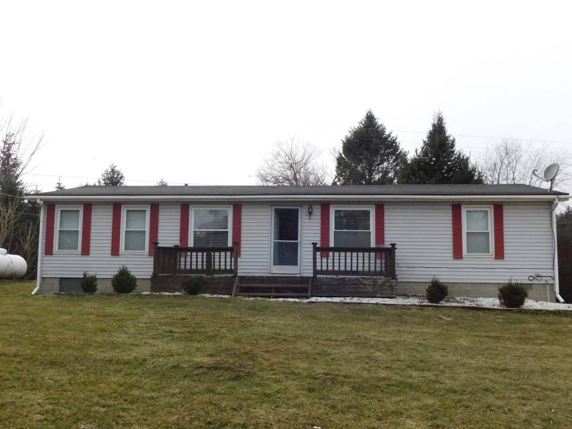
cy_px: 214
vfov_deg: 39.7
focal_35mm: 36
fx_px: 595
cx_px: 286
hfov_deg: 51.4
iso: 125
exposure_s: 1/800
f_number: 3.5
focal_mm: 6.3
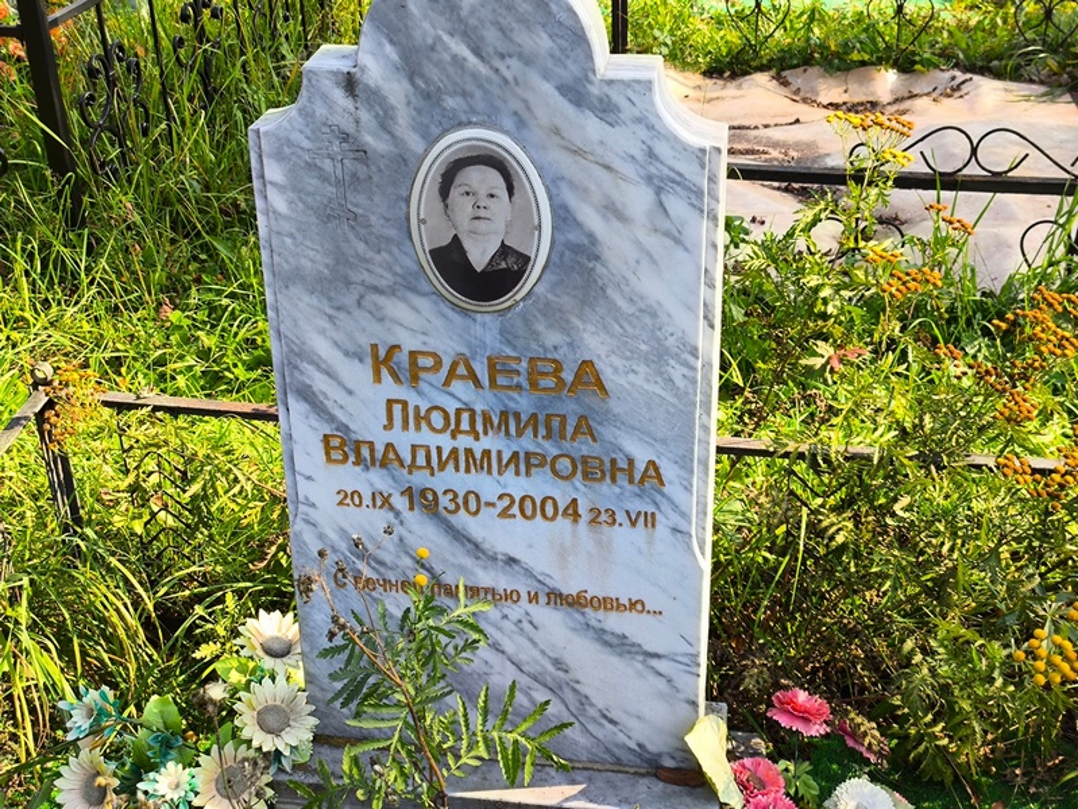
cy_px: 404
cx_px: 539
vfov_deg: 29.1
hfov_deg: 38.2
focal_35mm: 50
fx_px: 1558
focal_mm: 4.71
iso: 50
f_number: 1.7
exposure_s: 1/345
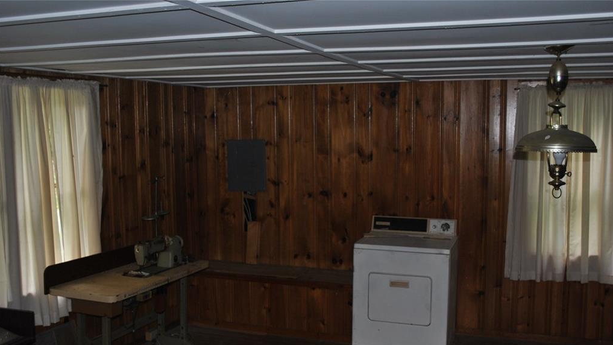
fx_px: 618
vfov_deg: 31.1
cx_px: 306
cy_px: 206
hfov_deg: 52.8
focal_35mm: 38
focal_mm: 24
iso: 200
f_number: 4
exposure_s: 1/60
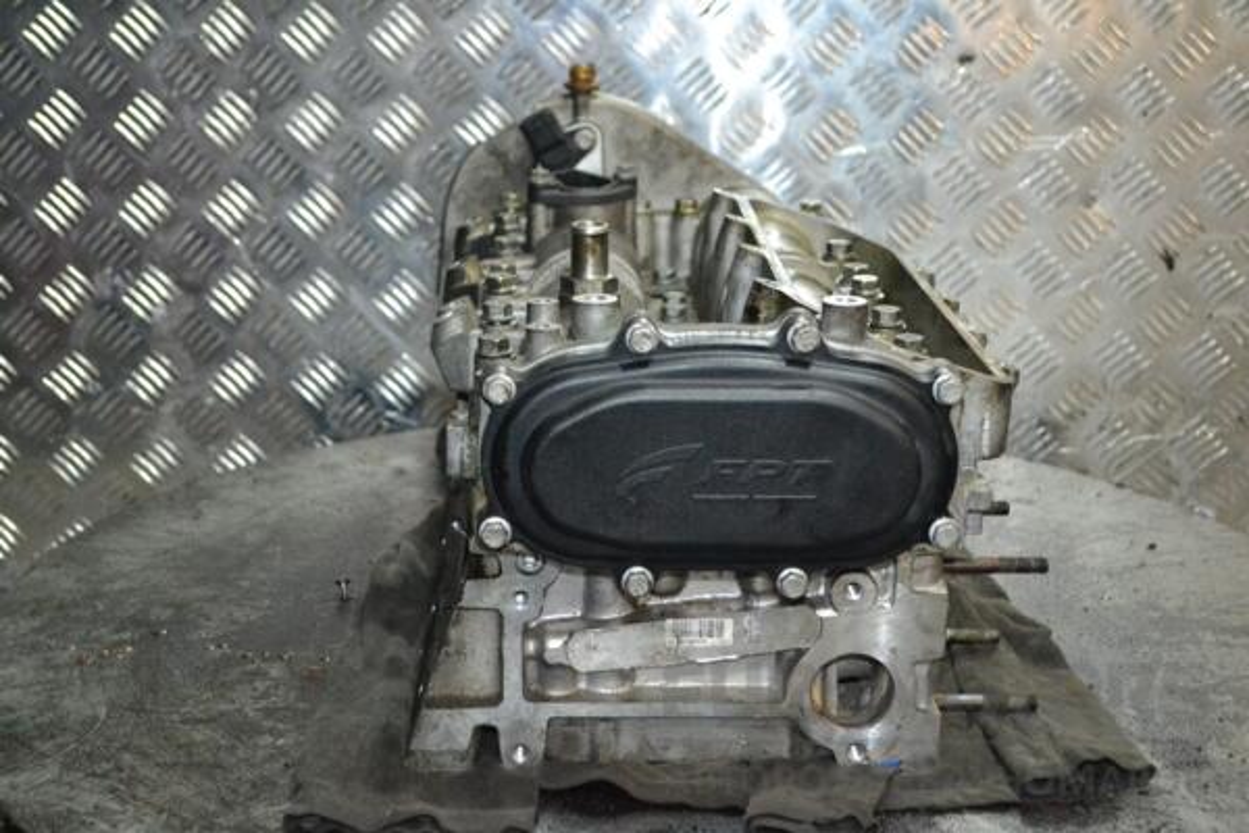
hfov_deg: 36.9
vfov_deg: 25.1
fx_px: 1873
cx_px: 624
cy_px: 416
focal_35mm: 54
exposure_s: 1/60
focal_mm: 36
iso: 2500
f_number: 5
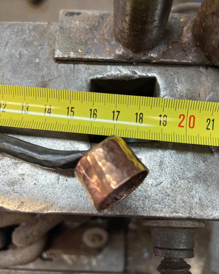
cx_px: 113
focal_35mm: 31
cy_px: 115
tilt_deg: -69.9
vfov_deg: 56.9
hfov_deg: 47.1
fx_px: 251
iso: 100
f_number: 1.5
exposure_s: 1/100
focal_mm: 5.7
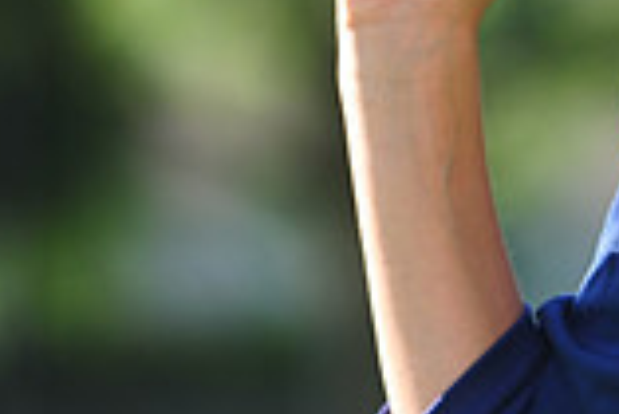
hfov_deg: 2.8
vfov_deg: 1.9
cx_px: 1092
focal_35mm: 738
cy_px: -272
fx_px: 12701
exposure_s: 1/500
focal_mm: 200
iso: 200
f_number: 4.5
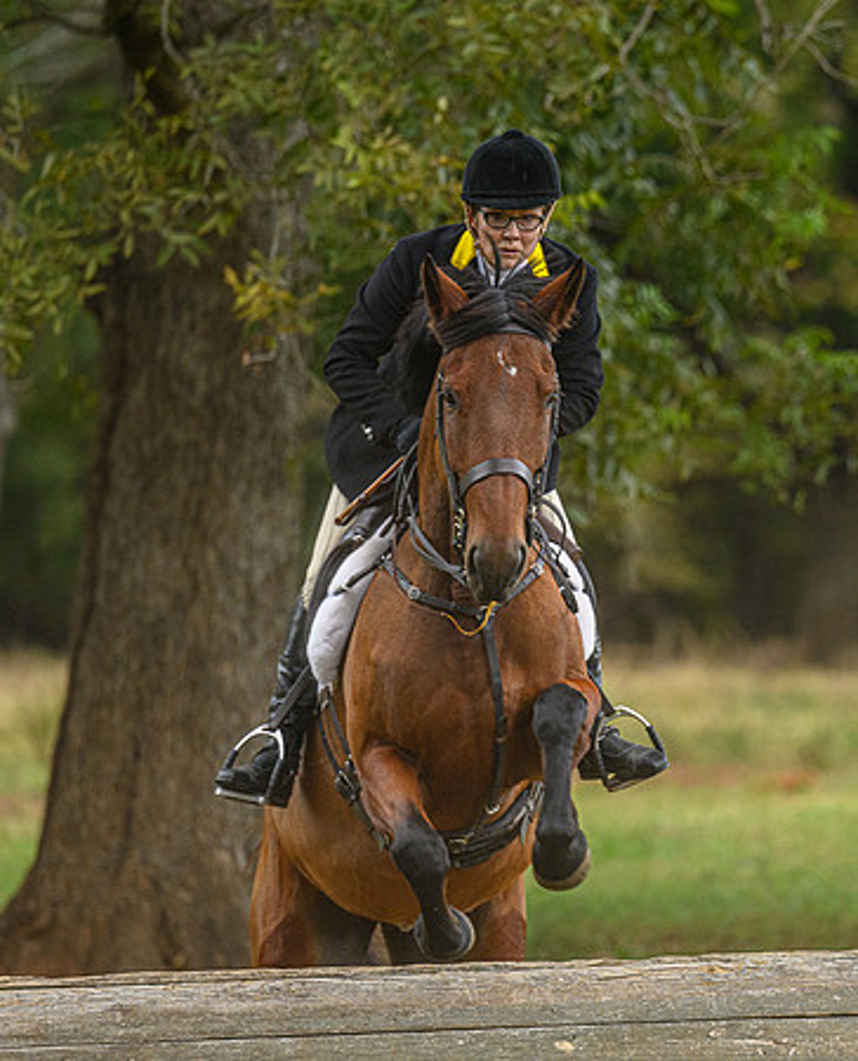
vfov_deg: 6.2
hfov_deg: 5.0
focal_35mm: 311
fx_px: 9800
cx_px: 734
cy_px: 442
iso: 800
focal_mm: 190
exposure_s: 1/640
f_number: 3.5
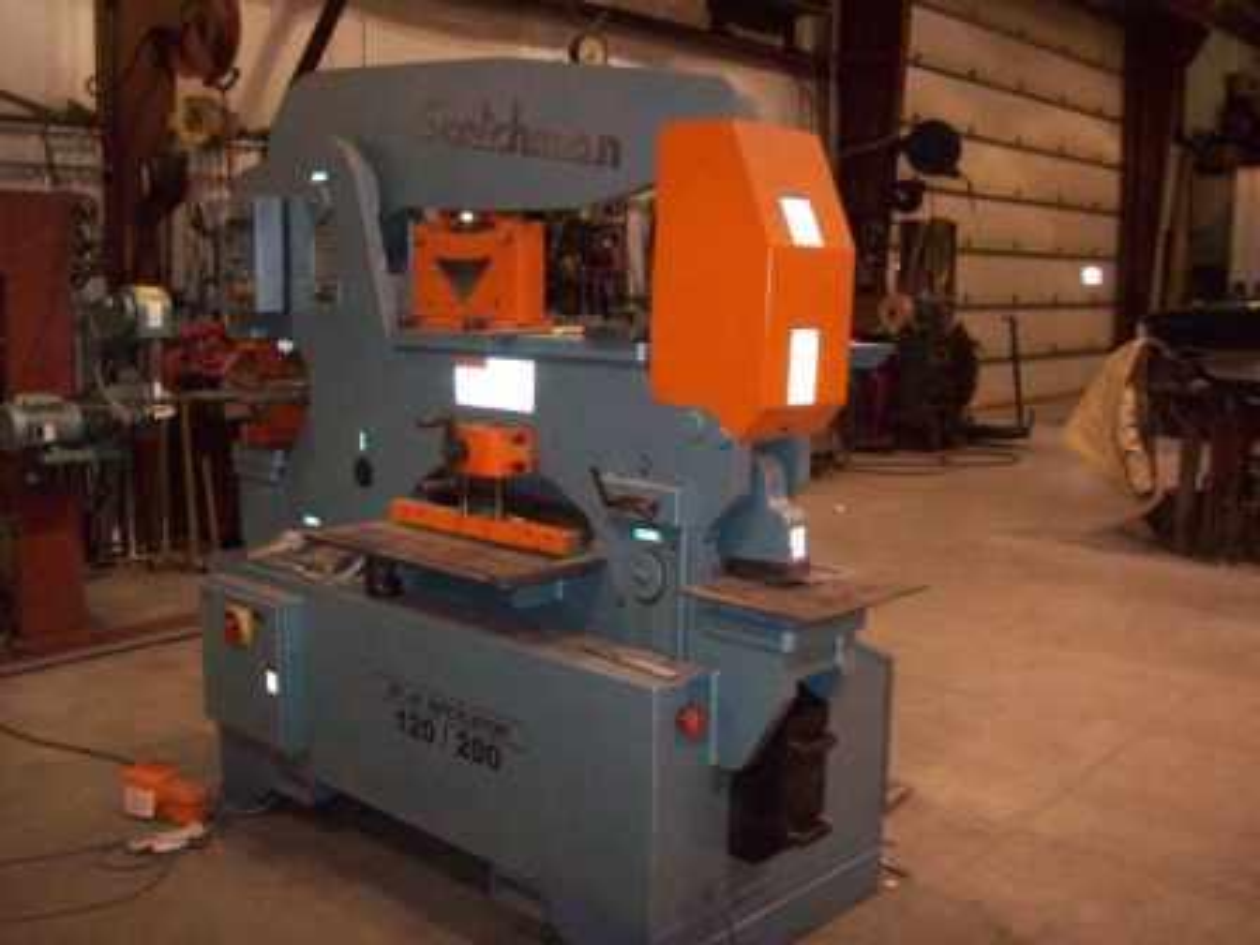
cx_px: 630
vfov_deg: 39.7
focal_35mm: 36
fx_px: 1310
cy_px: 472
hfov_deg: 51.4
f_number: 2.7
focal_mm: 6
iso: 800
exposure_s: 1/128
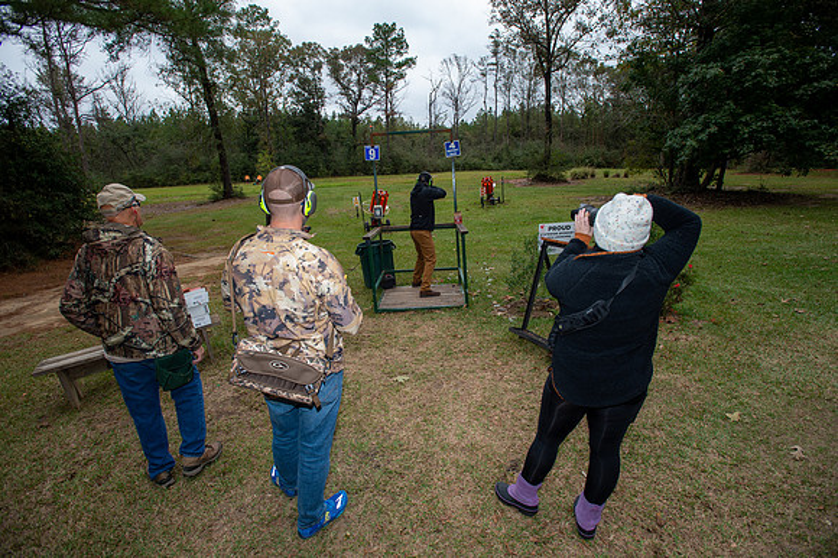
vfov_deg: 70.4
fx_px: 395
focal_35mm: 17
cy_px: 279
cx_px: 419
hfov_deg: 93.3
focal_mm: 17
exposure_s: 1/250
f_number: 5
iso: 320
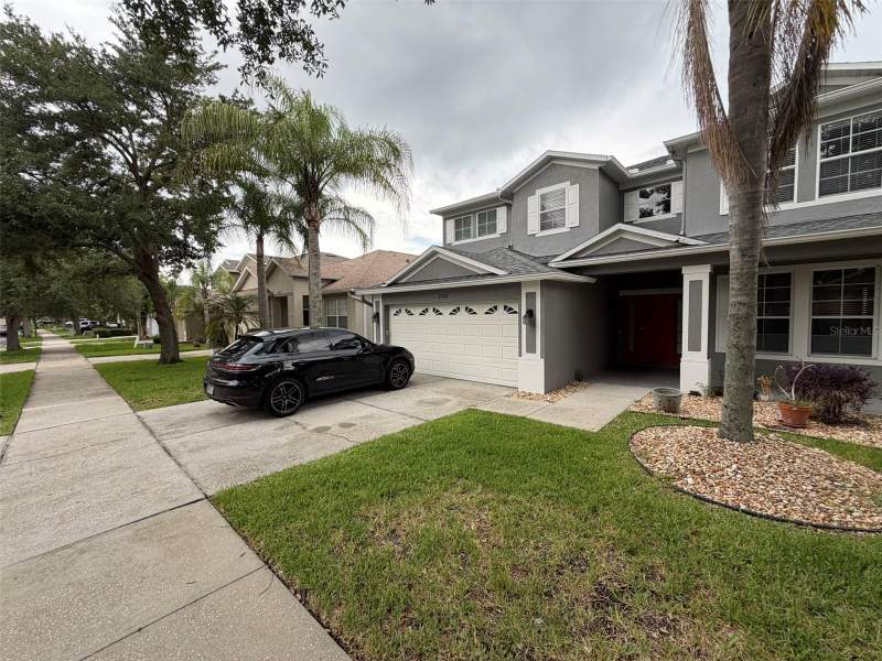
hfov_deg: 102.1
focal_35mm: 14
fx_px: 357
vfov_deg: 85.7
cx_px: 441
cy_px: 330
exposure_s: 1/475
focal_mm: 2.22
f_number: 2.2
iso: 64
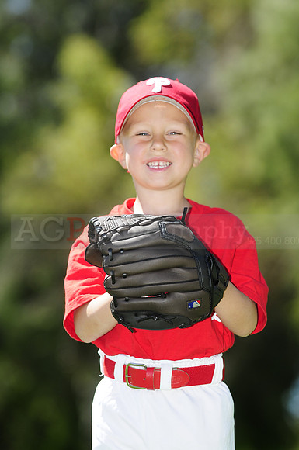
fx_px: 2436
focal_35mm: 195
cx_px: 150
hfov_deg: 7.0
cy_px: 225
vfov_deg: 10.6
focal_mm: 130
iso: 200
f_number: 3.5
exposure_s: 1/1000
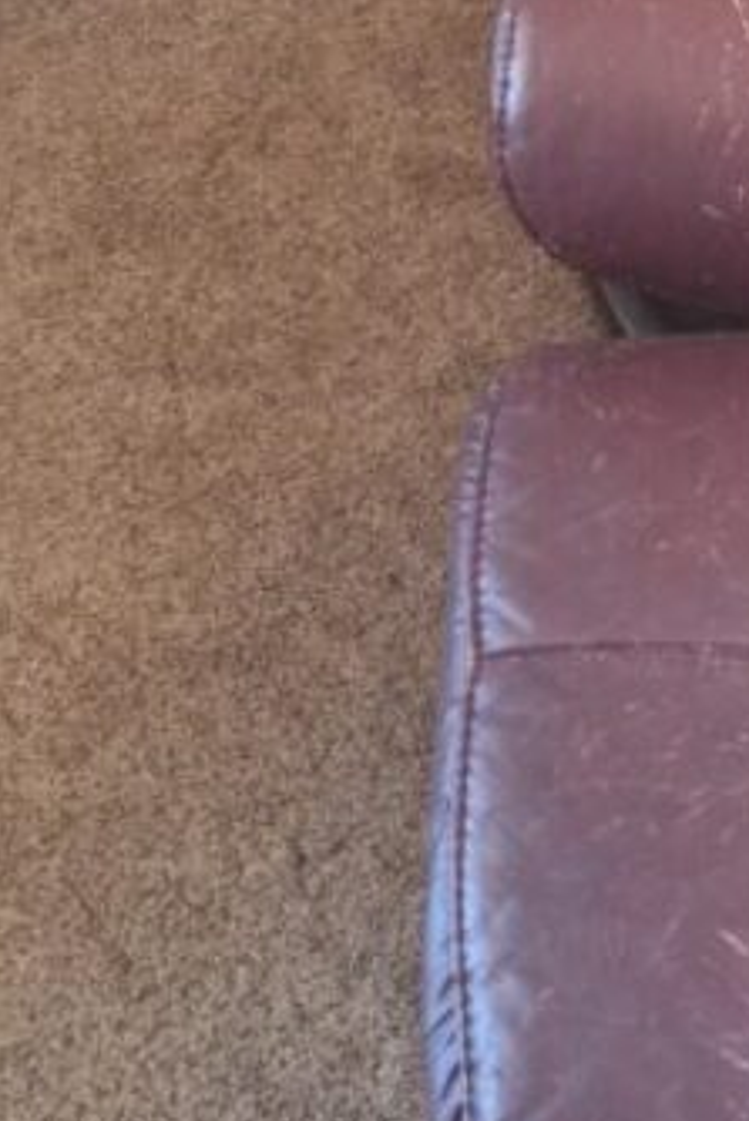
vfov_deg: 22.8
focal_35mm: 86
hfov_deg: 15.7
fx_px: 2681
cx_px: 695
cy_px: 44
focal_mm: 5.54
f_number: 1.8
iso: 500
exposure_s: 1/20
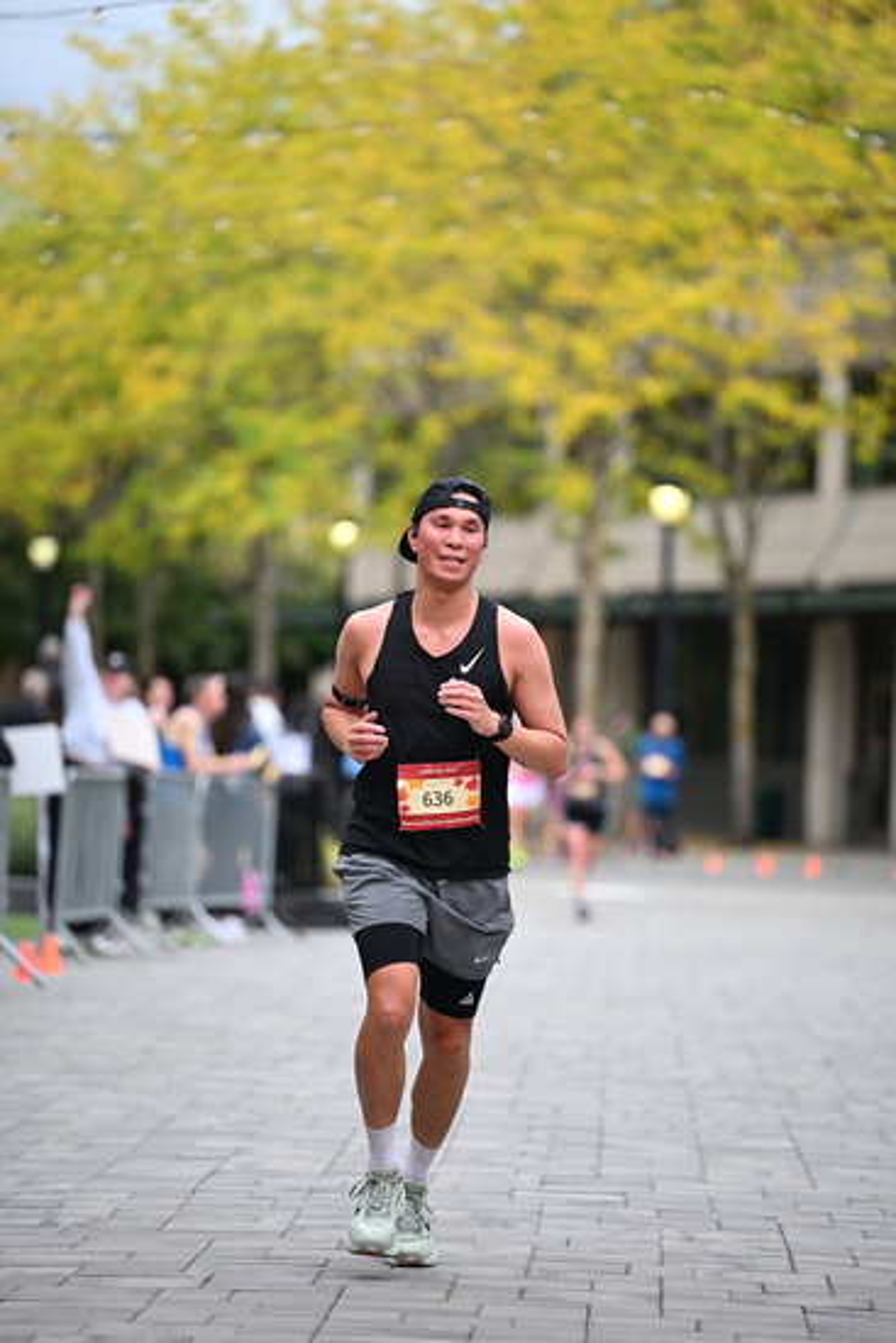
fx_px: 6342
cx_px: 448
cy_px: 672
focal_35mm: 170
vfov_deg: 12.1
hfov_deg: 8.1
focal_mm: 170
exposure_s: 1/2000
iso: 640
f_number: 2.8
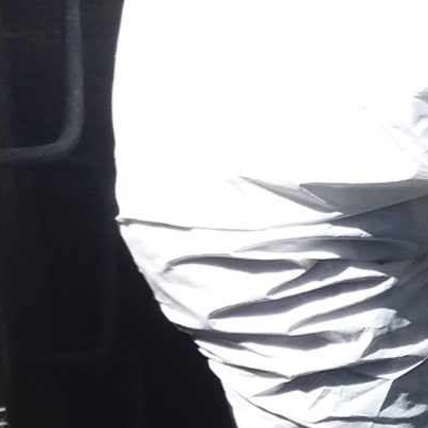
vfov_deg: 11.1
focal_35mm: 157
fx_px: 2196
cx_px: 960
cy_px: 154
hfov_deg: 10.0
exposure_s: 1/884
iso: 64
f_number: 1.9
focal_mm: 3.7
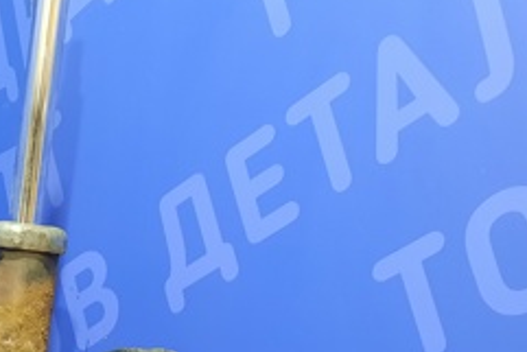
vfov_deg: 18.8
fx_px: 1011
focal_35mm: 69
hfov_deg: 27.6
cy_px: 404
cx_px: 2
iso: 500
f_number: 2
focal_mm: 4.6
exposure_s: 1/25
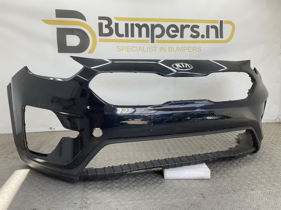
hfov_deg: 61.7
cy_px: 105
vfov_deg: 48.2
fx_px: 235
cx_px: 140
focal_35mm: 29
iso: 16
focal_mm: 3
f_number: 1.8
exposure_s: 1/129
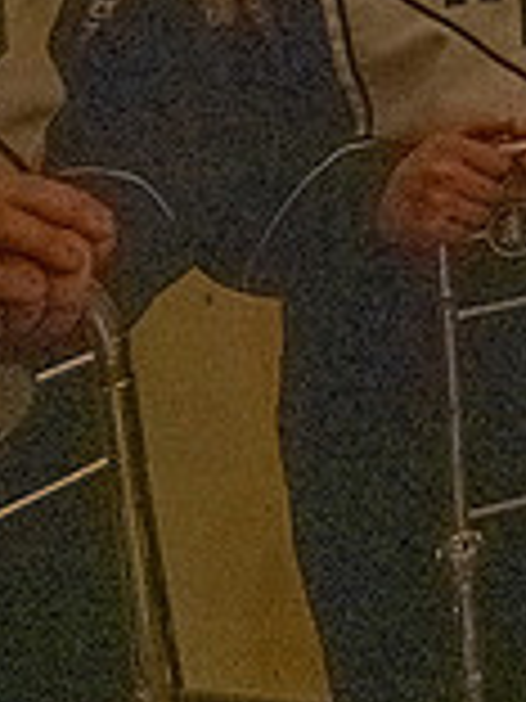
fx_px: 1013
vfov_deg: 33.9
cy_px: -43
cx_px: 989
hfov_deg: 19.7
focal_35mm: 50
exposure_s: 1/250
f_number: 4.5
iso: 25600
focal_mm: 14
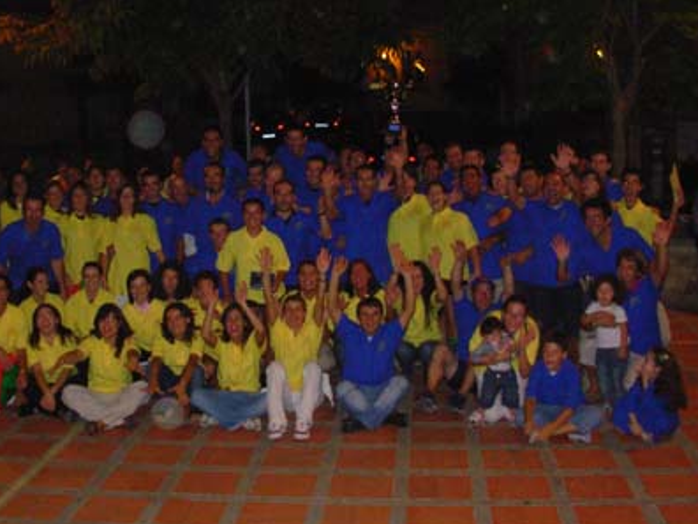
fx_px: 968
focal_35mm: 48
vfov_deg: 30.3
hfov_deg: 39.5
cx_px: 293
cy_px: 244
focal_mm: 6.3
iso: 200
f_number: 2.9
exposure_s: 1/128
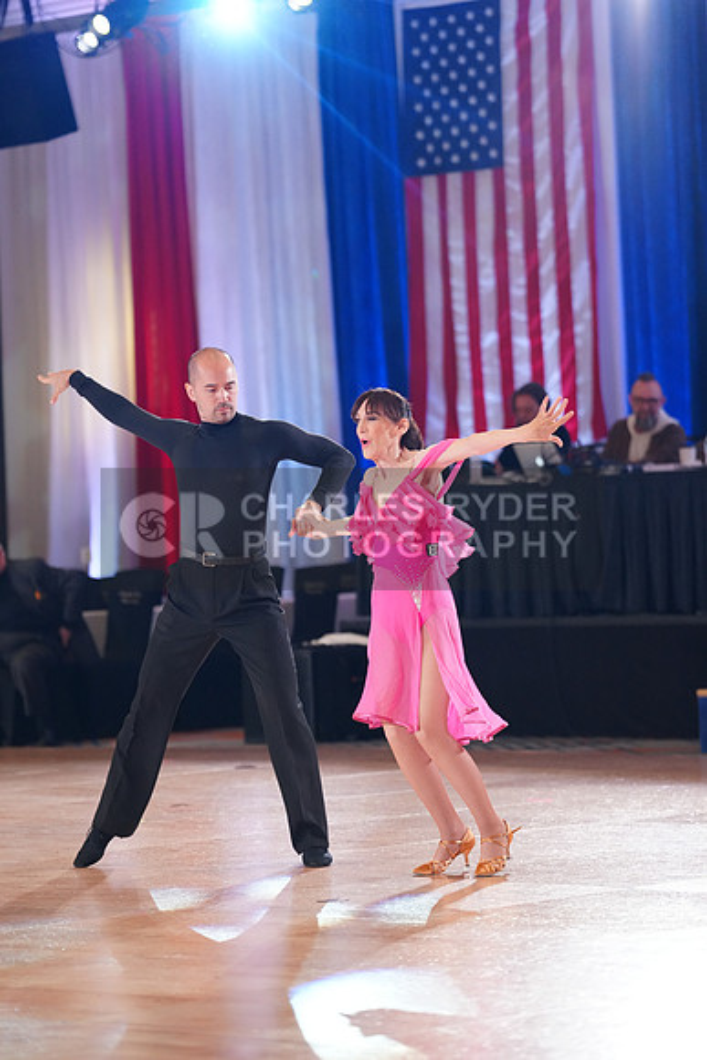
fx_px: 4004
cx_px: 354
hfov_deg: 10.1
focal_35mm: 136
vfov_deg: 15.1
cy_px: 530
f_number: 2.8
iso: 3200
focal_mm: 136
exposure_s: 1/640
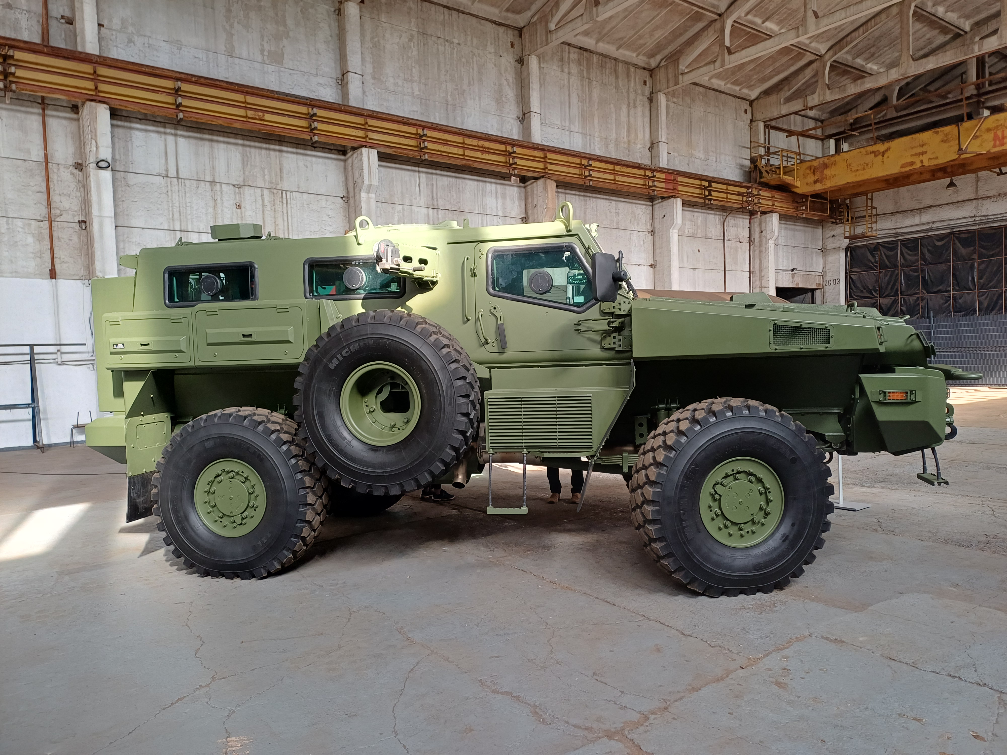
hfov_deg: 69.4
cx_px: 504
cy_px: 378
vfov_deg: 54.9
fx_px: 727
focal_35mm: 25
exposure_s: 1/50
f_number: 1.8
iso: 64
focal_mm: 4.65
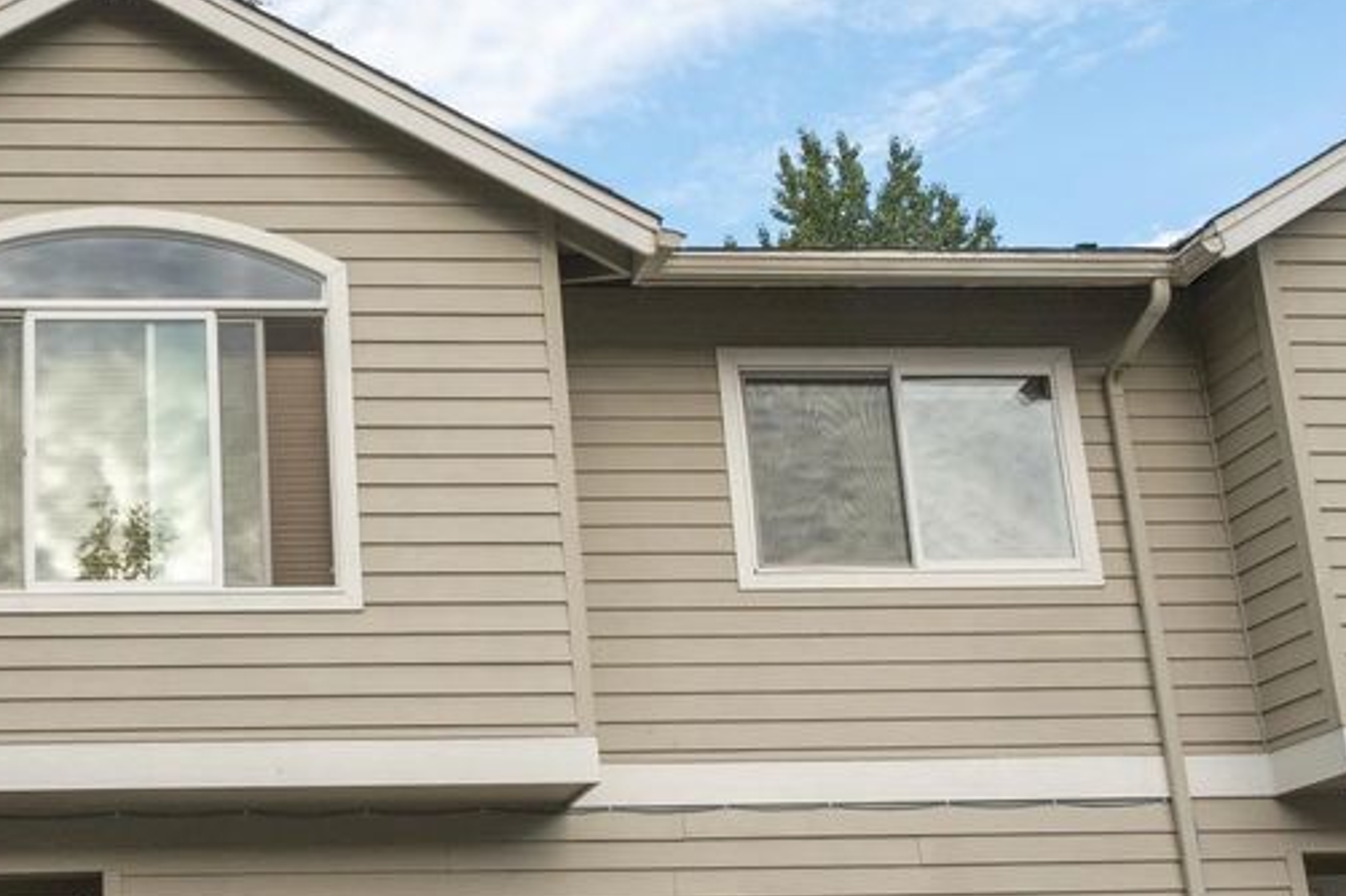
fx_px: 1831
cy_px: 683
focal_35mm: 49
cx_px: 223
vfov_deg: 27.1
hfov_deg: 38.5
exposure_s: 1/500
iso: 2000
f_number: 11
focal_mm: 24
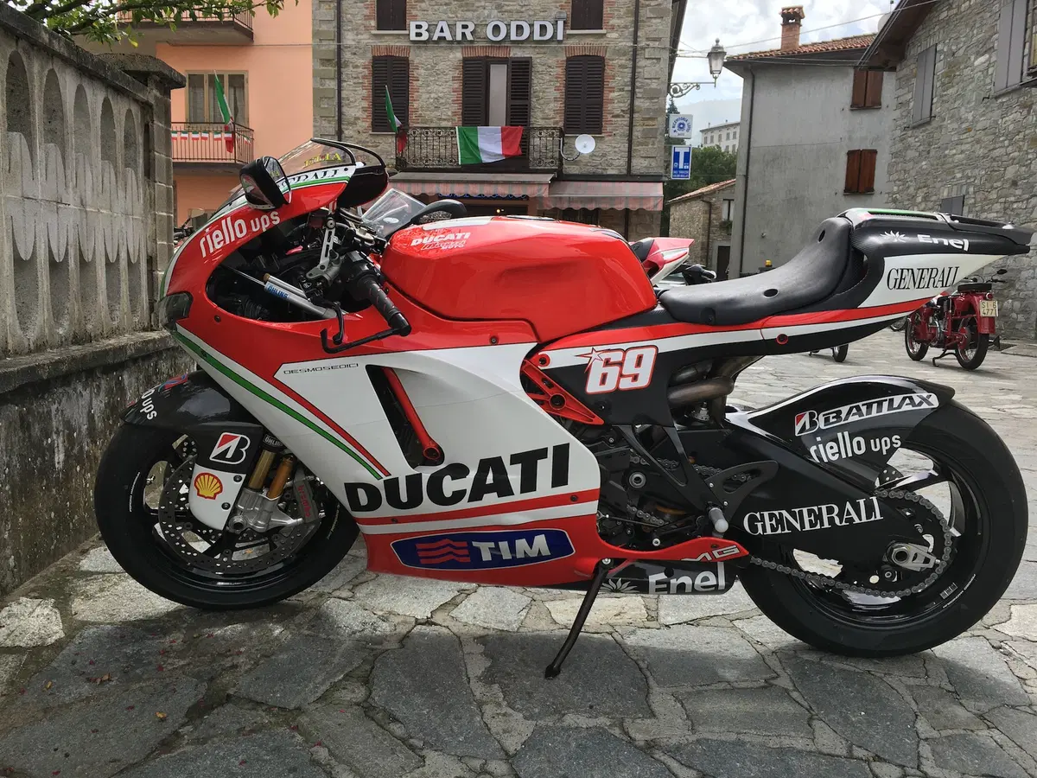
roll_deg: -1.8
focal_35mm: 29
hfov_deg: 61.7
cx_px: 518
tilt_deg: -7.1
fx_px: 869
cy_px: 389
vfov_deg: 48.2
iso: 25
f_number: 2.2
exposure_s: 1/855
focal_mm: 4.15
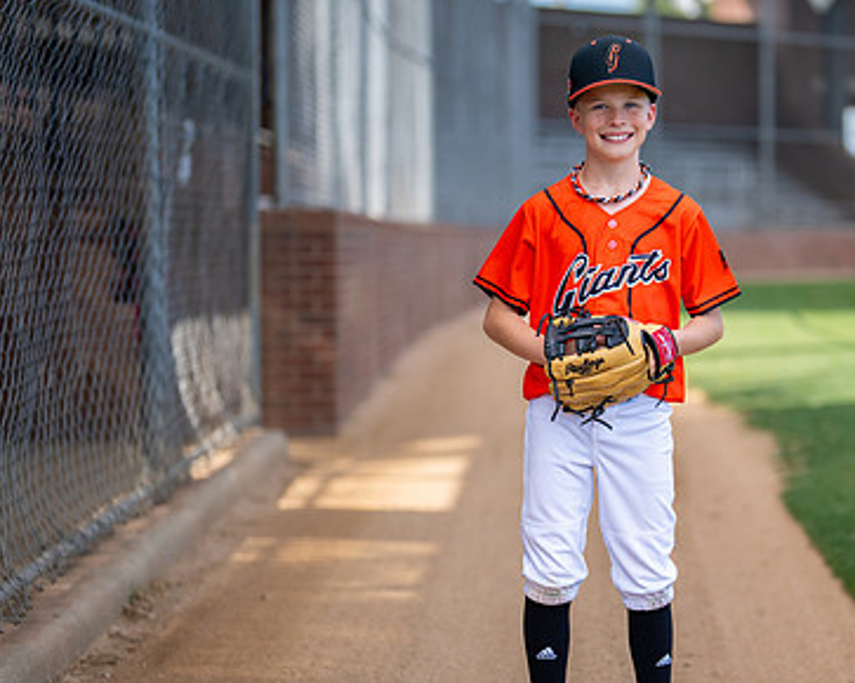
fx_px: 2175
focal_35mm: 86
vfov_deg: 17.8
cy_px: 405
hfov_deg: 22.1
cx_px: 596
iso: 125
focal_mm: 50
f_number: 1.2
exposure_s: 1/2500
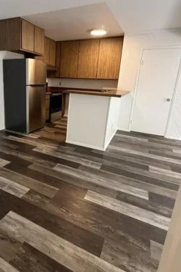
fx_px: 166
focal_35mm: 22
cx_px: 53
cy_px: 122
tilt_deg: -12.0
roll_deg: -4.1
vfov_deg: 78.4
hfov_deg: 55.3
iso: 400
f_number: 2.2
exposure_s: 1/60
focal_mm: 2.22
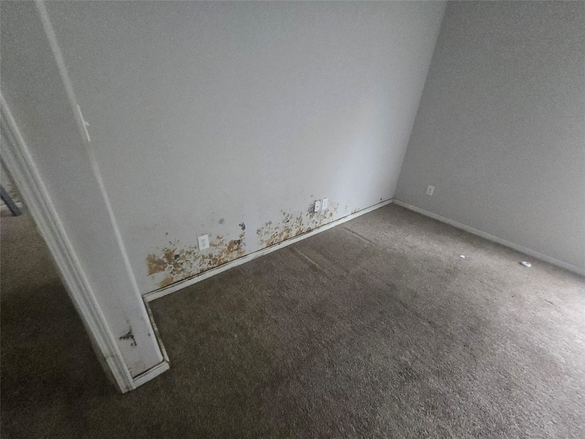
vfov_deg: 89.9
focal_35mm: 13
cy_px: 220
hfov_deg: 106.2
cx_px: 292
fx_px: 220
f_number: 2.2
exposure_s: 1/60
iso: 1000
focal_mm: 2.2
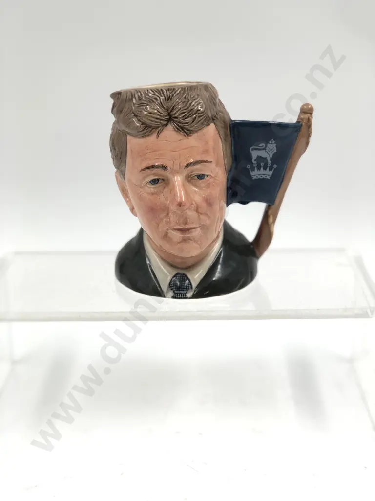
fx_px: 823
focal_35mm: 57
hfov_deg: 25.7
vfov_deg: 33.8
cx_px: 188
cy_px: 250
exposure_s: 1/100
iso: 40
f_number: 2.8
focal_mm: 6.6
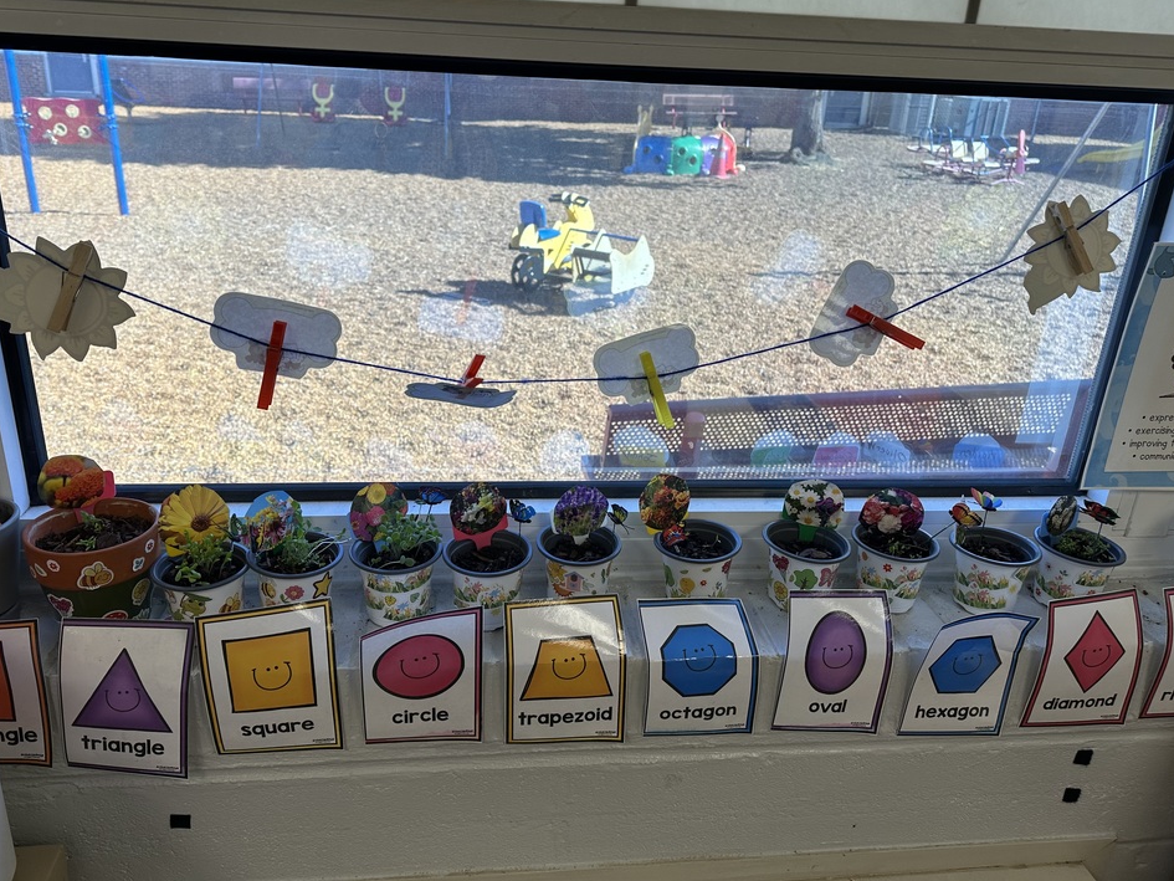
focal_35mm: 26
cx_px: 571
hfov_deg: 67.3
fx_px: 882
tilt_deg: -20.3
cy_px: 405
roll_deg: -2.8
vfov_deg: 53.0
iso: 64
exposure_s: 1/241
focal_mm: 6.86
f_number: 1.78
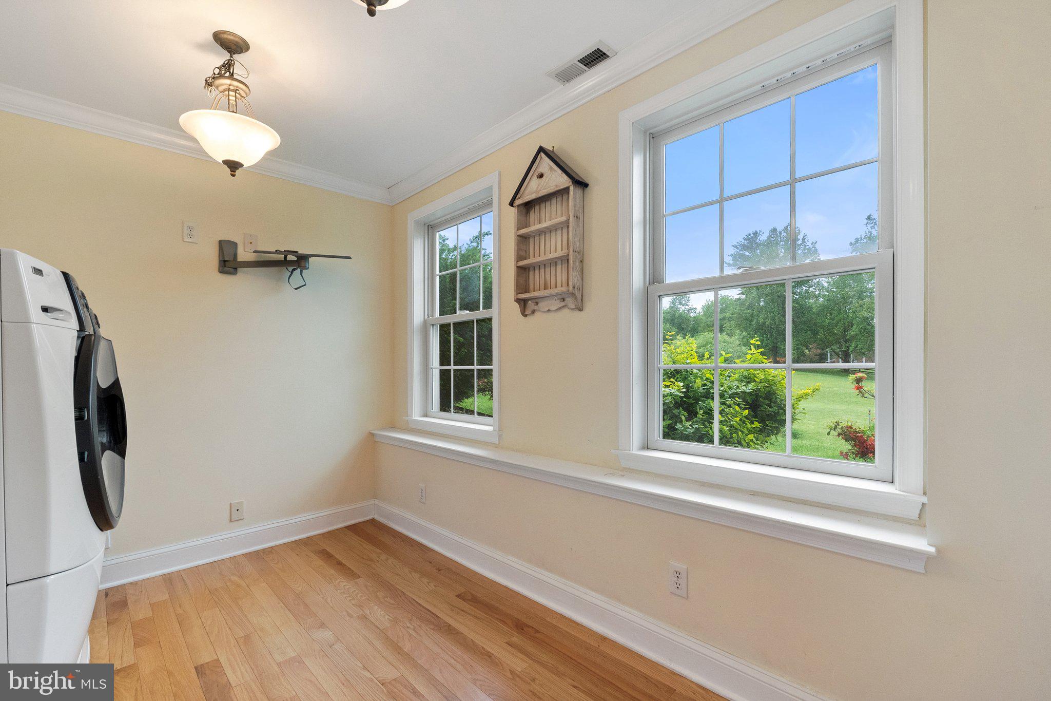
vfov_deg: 77.3
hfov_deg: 100.4
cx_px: 526
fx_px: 438
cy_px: 350
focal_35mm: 15
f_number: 8
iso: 800
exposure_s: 1/8
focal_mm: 10
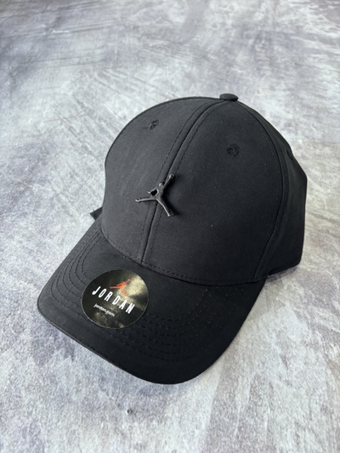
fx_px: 340
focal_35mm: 26
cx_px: 170
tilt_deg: -48.6
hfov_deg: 53.1
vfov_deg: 67.3
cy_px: 226
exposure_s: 1/50
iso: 200
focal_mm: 5.96
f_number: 1.6
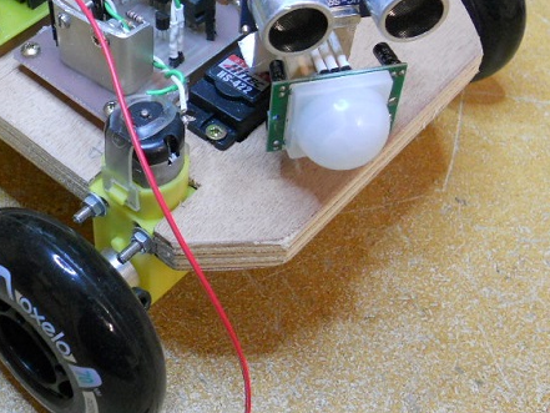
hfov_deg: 32.6
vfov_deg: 24.9
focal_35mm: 58
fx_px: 922
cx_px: 136
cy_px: 90
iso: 400
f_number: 3.5
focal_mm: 5.8
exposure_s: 1/30
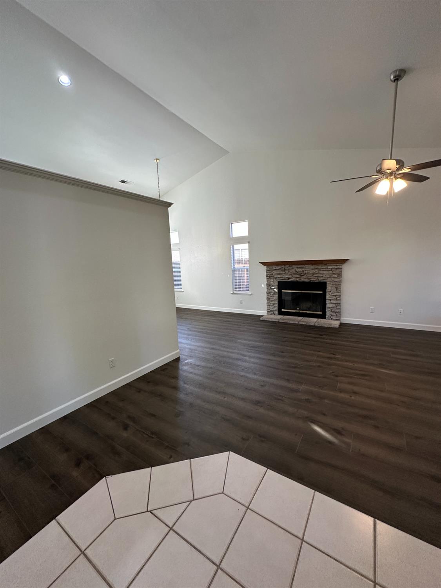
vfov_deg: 102.1
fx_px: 238
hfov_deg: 85.7
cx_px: 220
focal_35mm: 14
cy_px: 294
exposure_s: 1/120
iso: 200
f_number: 2.2
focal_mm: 2.22
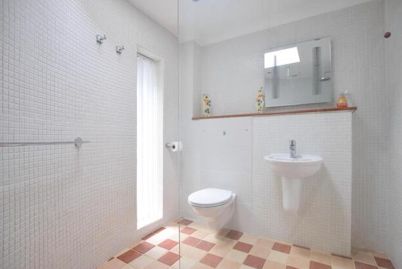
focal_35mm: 18
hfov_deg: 91.4
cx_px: 210
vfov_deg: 68.8
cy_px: 139
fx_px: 196
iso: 200
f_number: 3.5
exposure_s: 1/13
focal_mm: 11
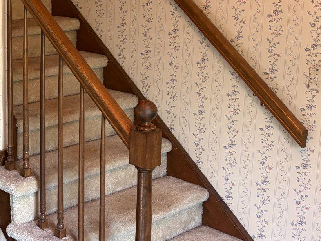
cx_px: 2
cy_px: 62
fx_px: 603
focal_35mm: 65
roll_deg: +0.9
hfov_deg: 28.1
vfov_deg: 22.4
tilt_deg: -10.8
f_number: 1.6
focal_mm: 5.96
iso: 200
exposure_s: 1/60
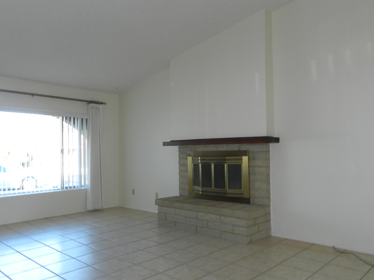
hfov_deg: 63.3
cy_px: 145
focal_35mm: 28
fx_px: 303
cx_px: 167
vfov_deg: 49.7
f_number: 3.4
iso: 200
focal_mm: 4
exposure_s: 1/30
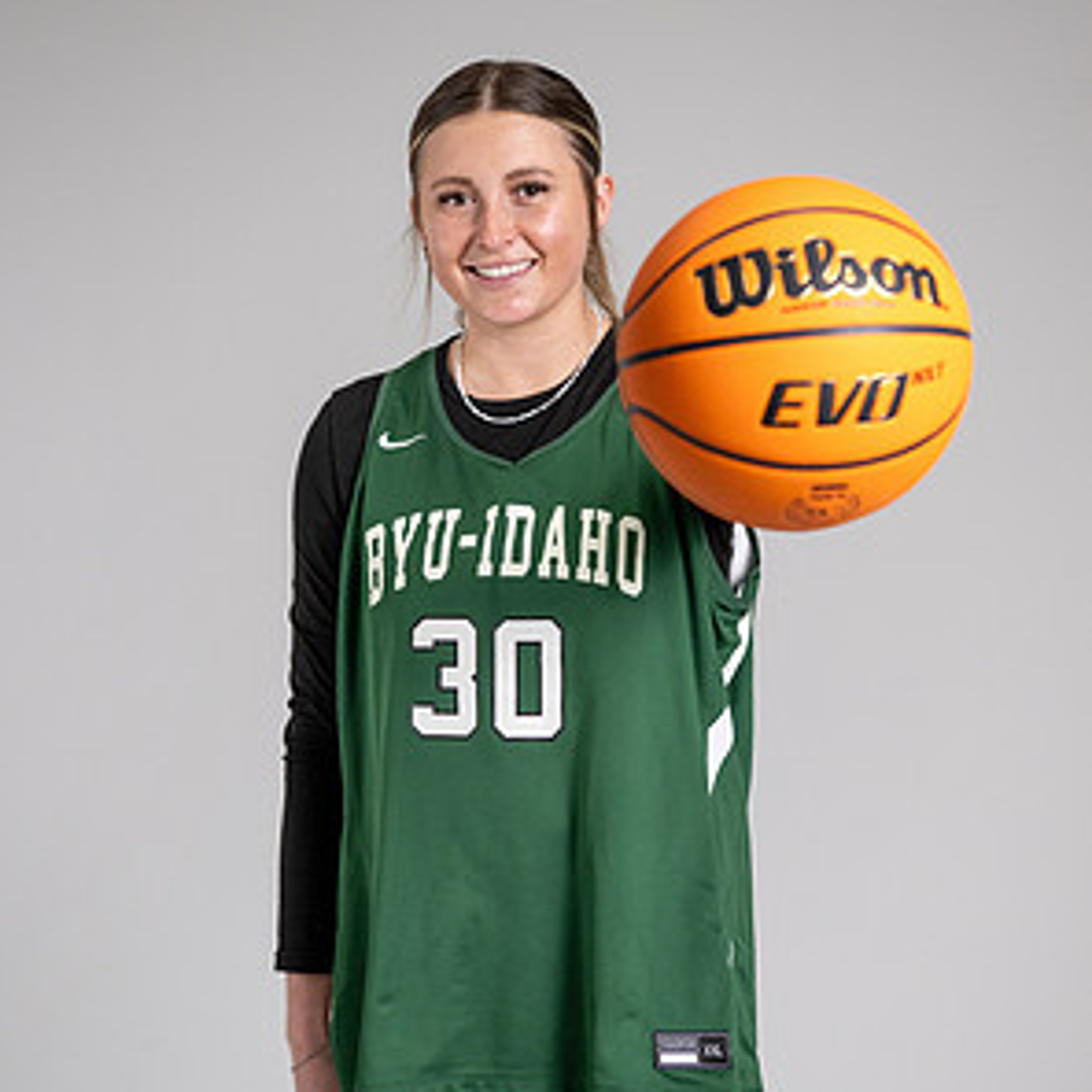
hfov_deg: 21.7
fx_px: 2855
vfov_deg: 21.6
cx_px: 546
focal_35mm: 80
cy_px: 583
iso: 1250
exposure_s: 1/500
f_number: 3.5
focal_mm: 62
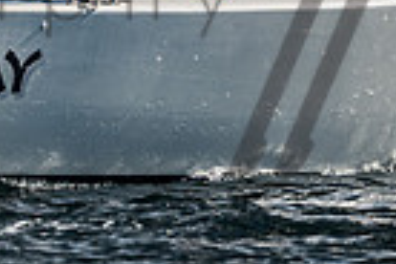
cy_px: -218
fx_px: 14728
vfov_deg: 1.0
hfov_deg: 1.5
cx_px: 2
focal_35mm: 1339
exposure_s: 1/3200
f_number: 5.3
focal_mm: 280
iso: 400
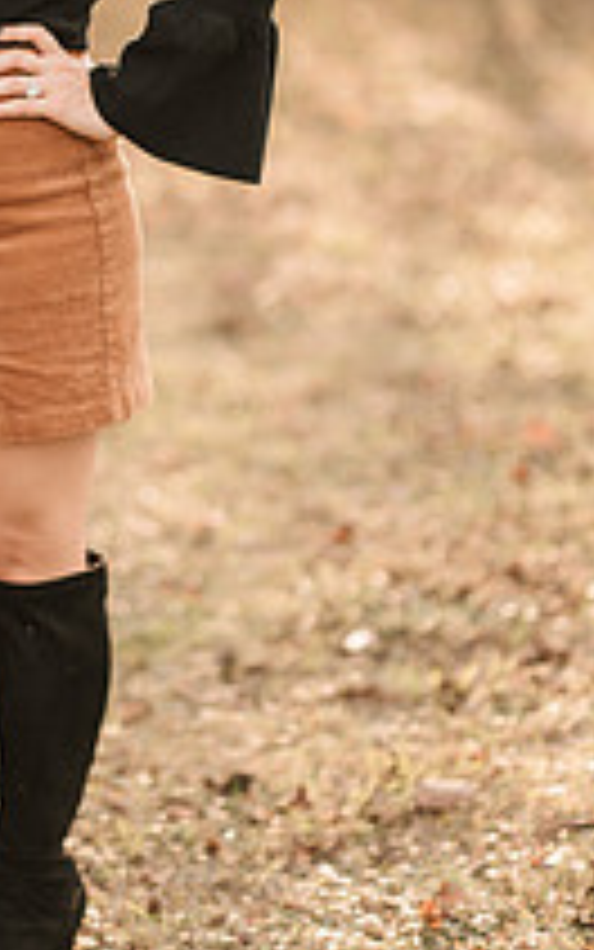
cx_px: 14
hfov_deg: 7.1
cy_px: 203
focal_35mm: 185
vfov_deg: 11.3
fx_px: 4789
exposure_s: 1/1000
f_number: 1.8
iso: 200
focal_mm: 85
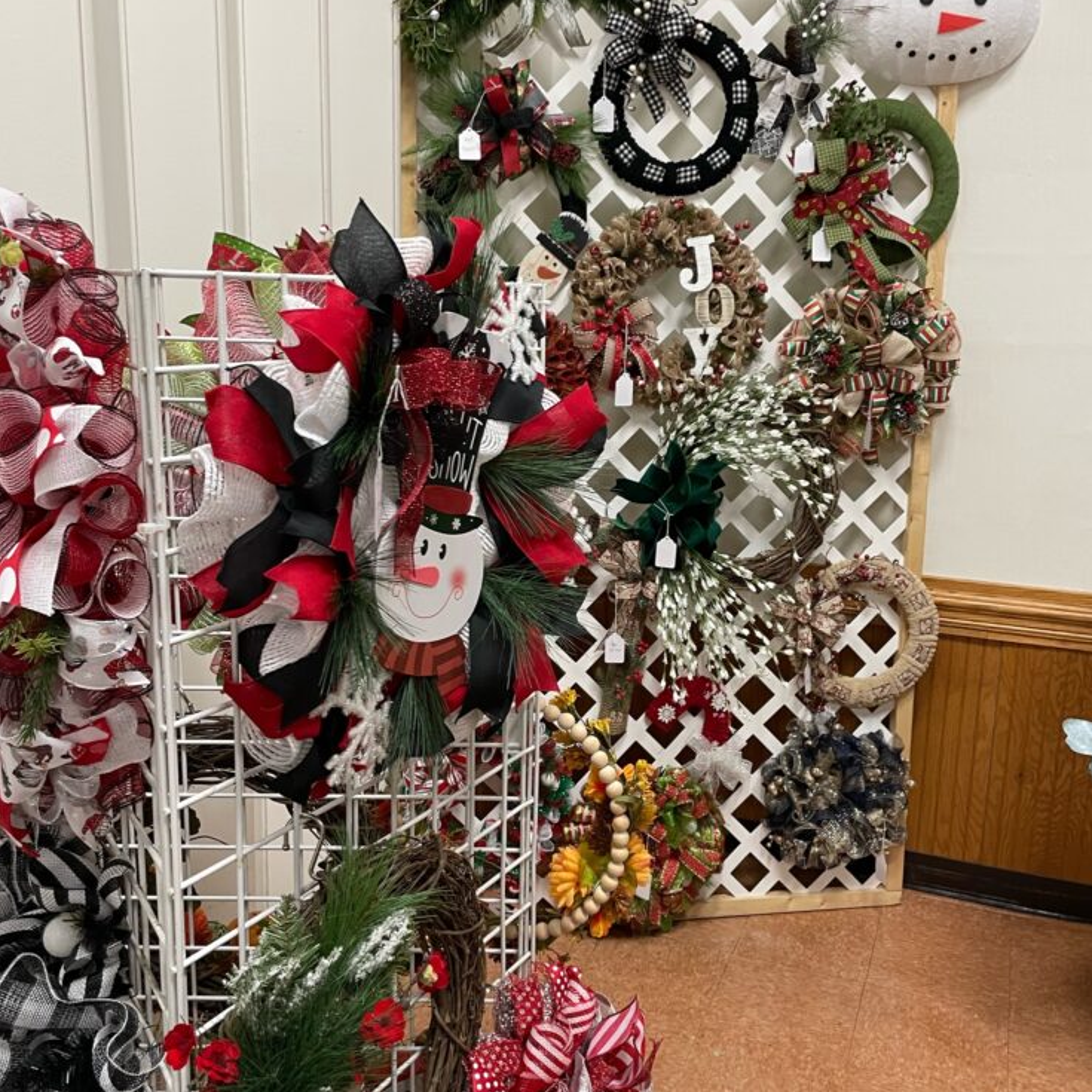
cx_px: 569
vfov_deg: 51.1
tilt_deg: -12.7
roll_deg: -1.9
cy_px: 533
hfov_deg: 51.1
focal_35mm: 32
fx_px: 1142
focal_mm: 4.2
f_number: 1.6
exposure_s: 1/60
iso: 160
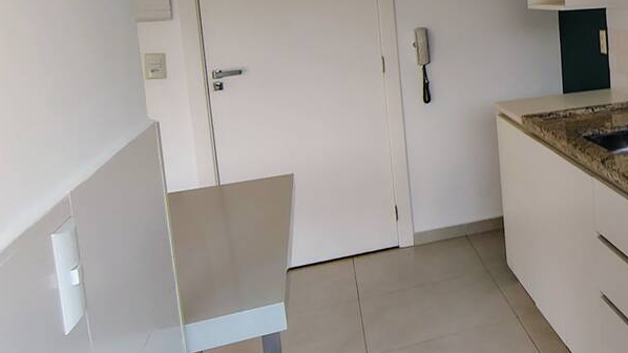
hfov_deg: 39.1
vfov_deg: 27.4
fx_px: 699
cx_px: 700
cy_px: 42
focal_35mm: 42
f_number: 2.2
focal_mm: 2.13
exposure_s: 1/184
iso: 100
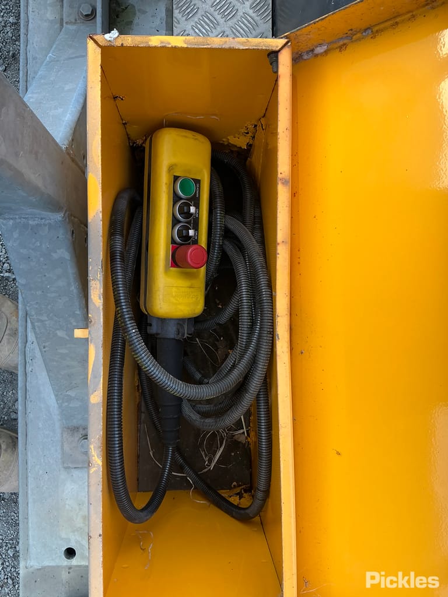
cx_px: 224
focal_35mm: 28
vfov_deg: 63.4
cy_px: 298
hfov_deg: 49.7
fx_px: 483
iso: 25
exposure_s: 1/122
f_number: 1.8
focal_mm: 3
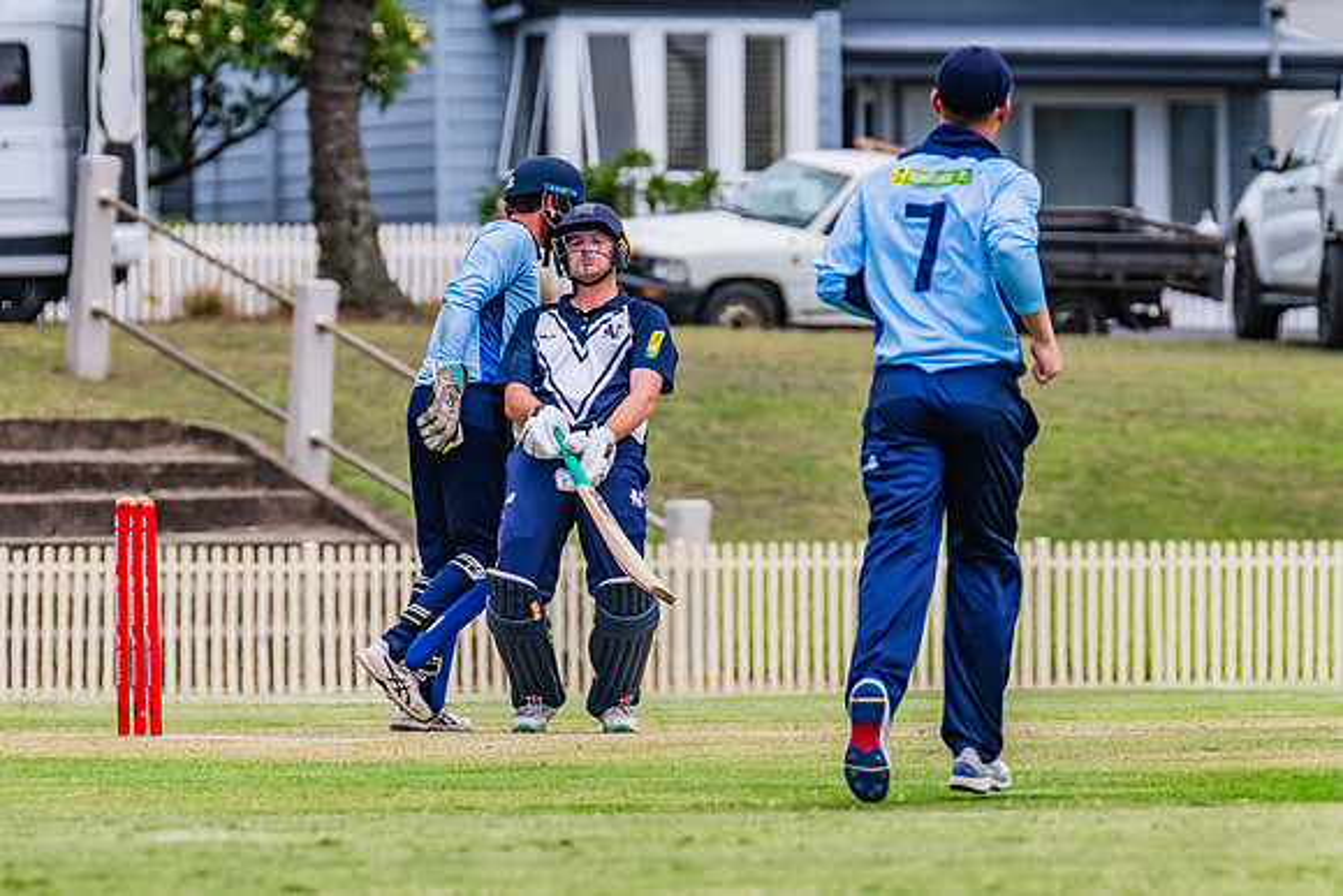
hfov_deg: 3.8
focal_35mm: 541
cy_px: 493
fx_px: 20168
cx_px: 554
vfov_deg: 2.5
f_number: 9
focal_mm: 460
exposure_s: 1/2000
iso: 800
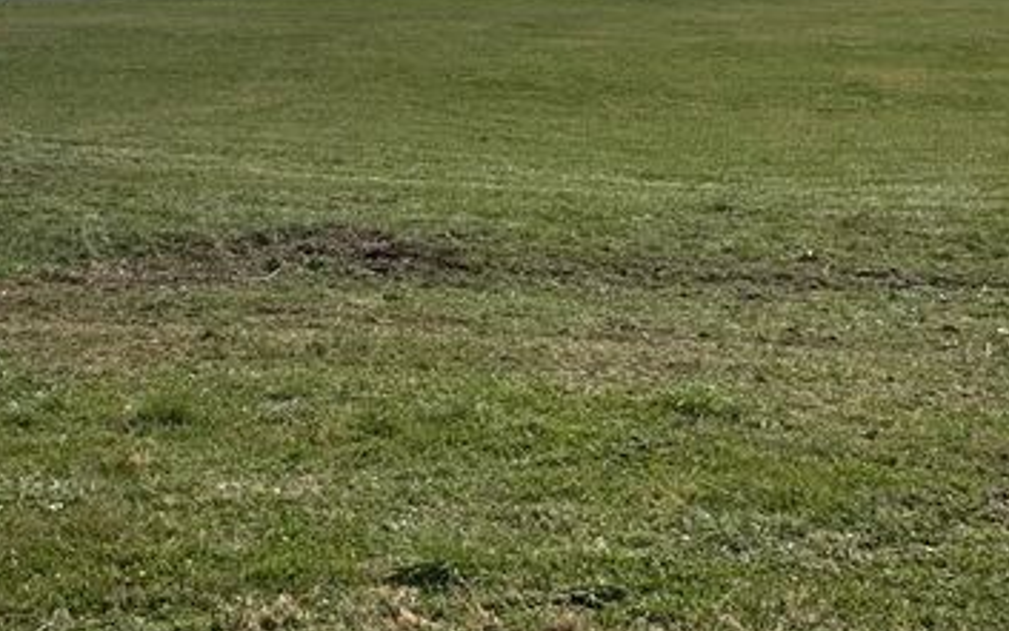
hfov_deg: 46.1
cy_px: 29
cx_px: 557
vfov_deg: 28.4
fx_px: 1183
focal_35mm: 43
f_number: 2.2
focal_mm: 2.22
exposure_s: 1/4630
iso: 32
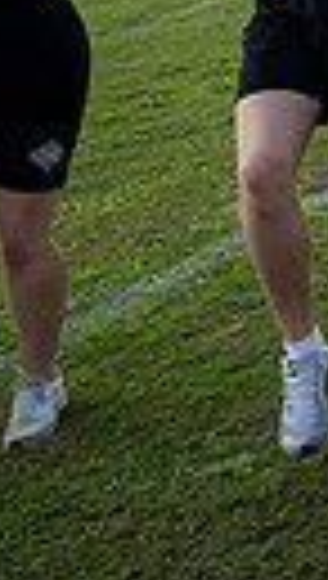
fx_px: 1739
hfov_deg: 9.0
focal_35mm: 113
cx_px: 944
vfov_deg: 17.2
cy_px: -268
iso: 125
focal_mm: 24
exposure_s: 1/1250
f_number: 2.8
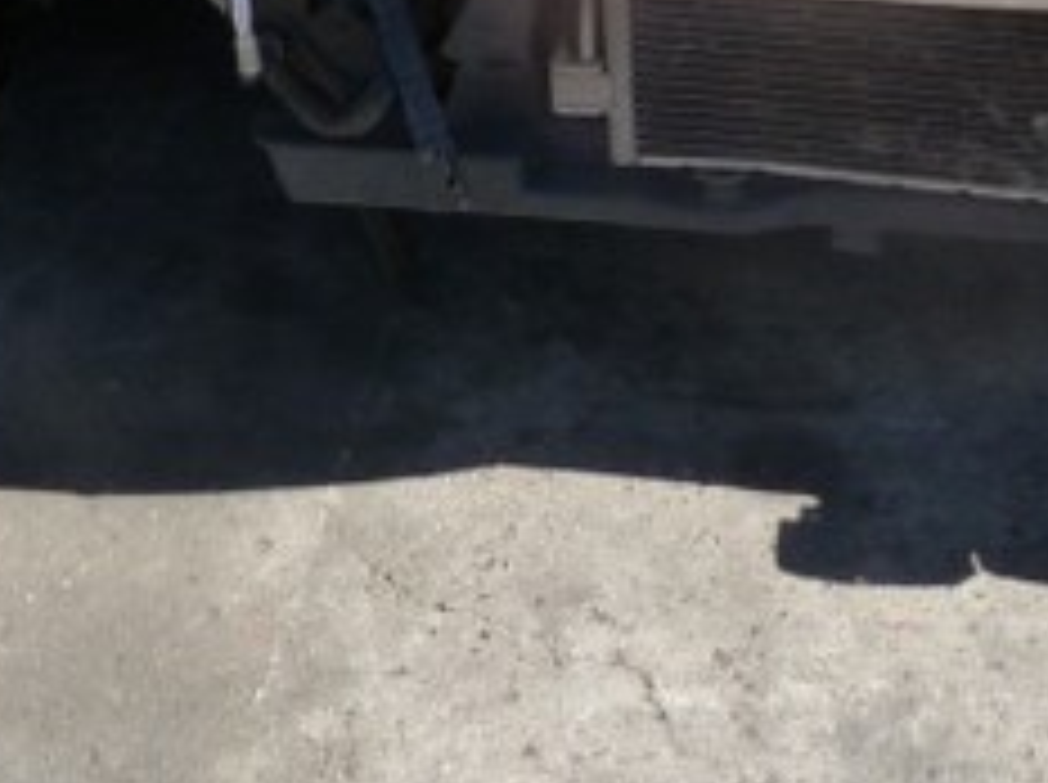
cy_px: -522
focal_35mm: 86
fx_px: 2600
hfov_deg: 22.7
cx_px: 724
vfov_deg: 15.3
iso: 125
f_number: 5
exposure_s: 1/200
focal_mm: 4.5
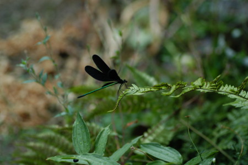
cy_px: 82
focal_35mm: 135
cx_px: 124
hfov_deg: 15.2
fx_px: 929
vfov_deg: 10.1
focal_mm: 90
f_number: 3.2
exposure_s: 1/400
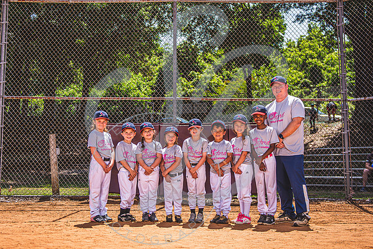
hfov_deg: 38.4
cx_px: 162
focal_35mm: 52
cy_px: 97
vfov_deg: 26.2
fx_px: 534
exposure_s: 1/1600
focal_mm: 38
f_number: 5.6
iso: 100
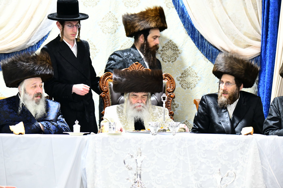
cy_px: 94
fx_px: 1651
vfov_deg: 6.5
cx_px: 142
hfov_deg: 9.8
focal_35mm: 210
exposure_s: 1/160
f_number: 5.6
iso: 5000
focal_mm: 210
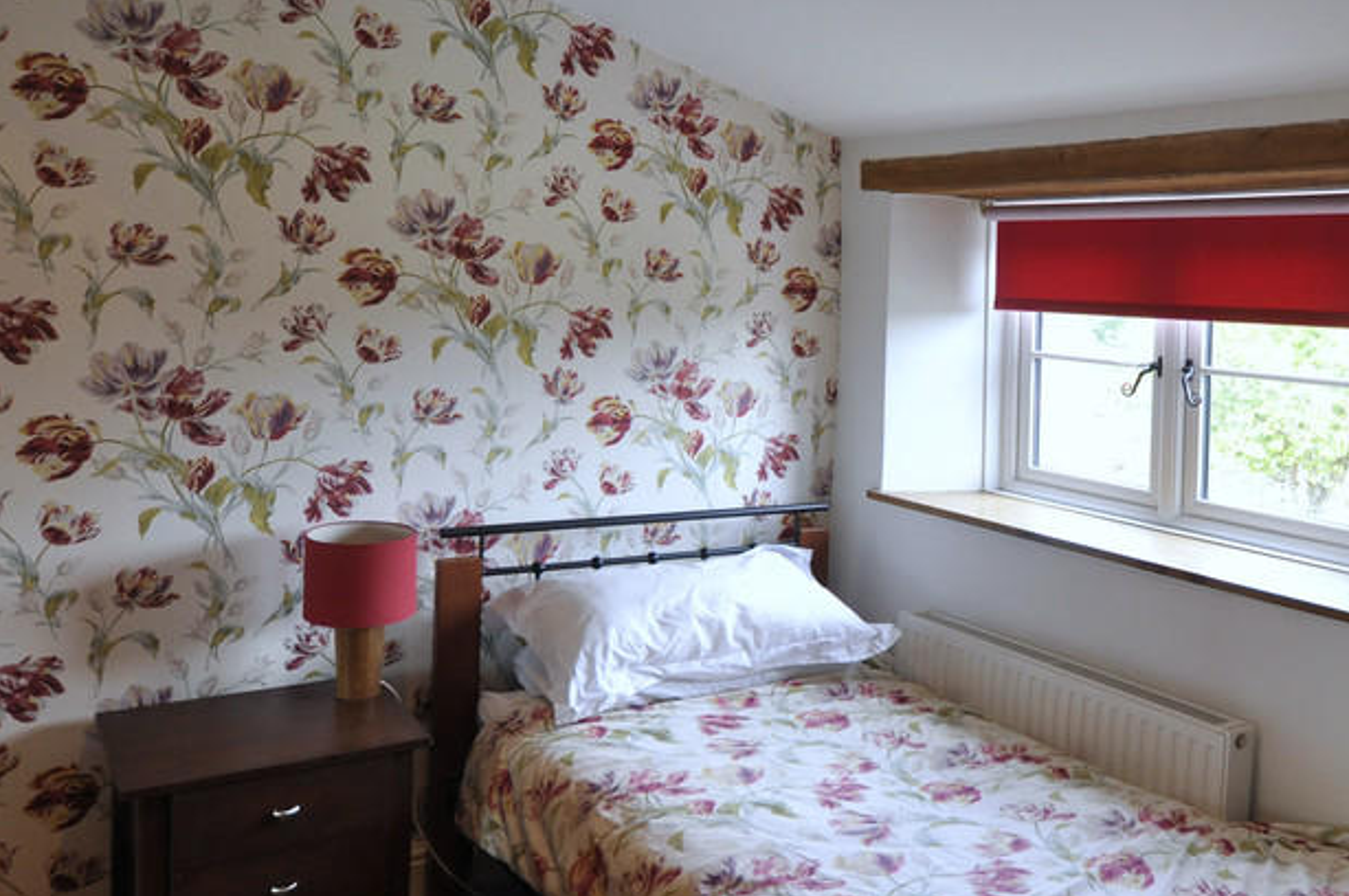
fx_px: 936
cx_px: 613
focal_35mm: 25
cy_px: 426
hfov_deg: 71.4
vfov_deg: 51.2
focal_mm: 10
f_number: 4
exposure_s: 1/60
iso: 400
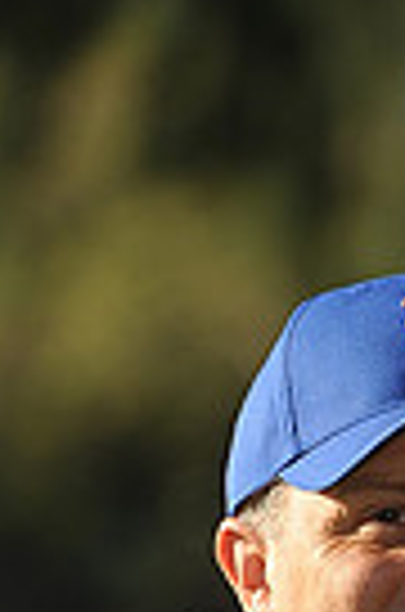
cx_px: 612
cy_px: 1152
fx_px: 9786
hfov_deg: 2.4
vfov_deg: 3.6
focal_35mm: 577
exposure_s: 1/1600
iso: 200
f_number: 4
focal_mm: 135
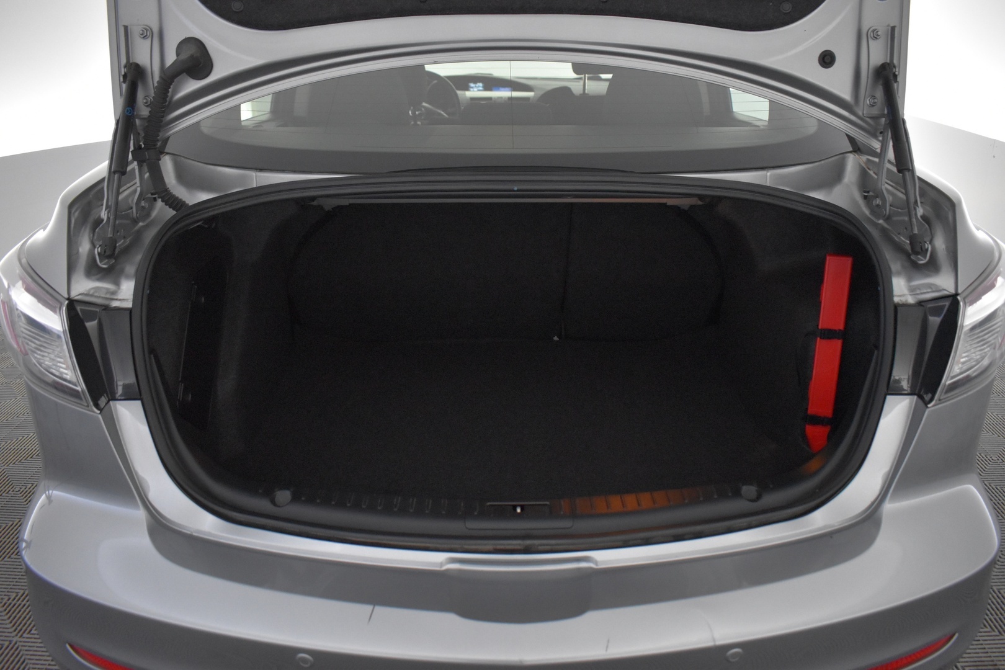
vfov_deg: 47.9
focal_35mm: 27
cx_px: 502
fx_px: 754
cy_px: 335
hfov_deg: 67.4
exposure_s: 1/60
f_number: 3.5
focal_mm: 18
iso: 3200
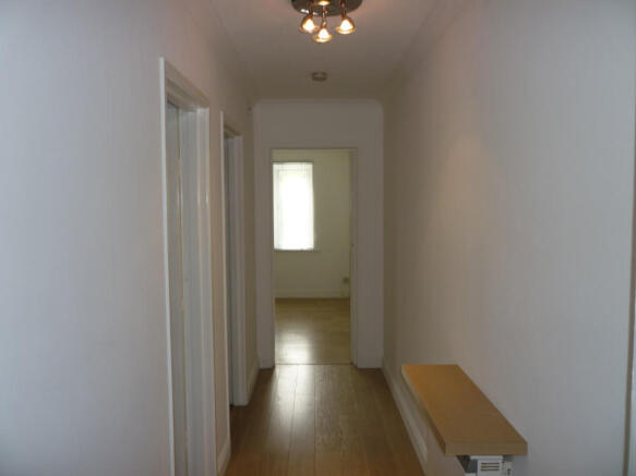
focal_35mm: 29
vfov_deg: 48.2
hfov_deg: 61.7
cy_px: 238
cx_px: 318
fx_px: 533
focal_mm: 5.2
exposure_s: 1/30
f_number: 3.3
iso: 100
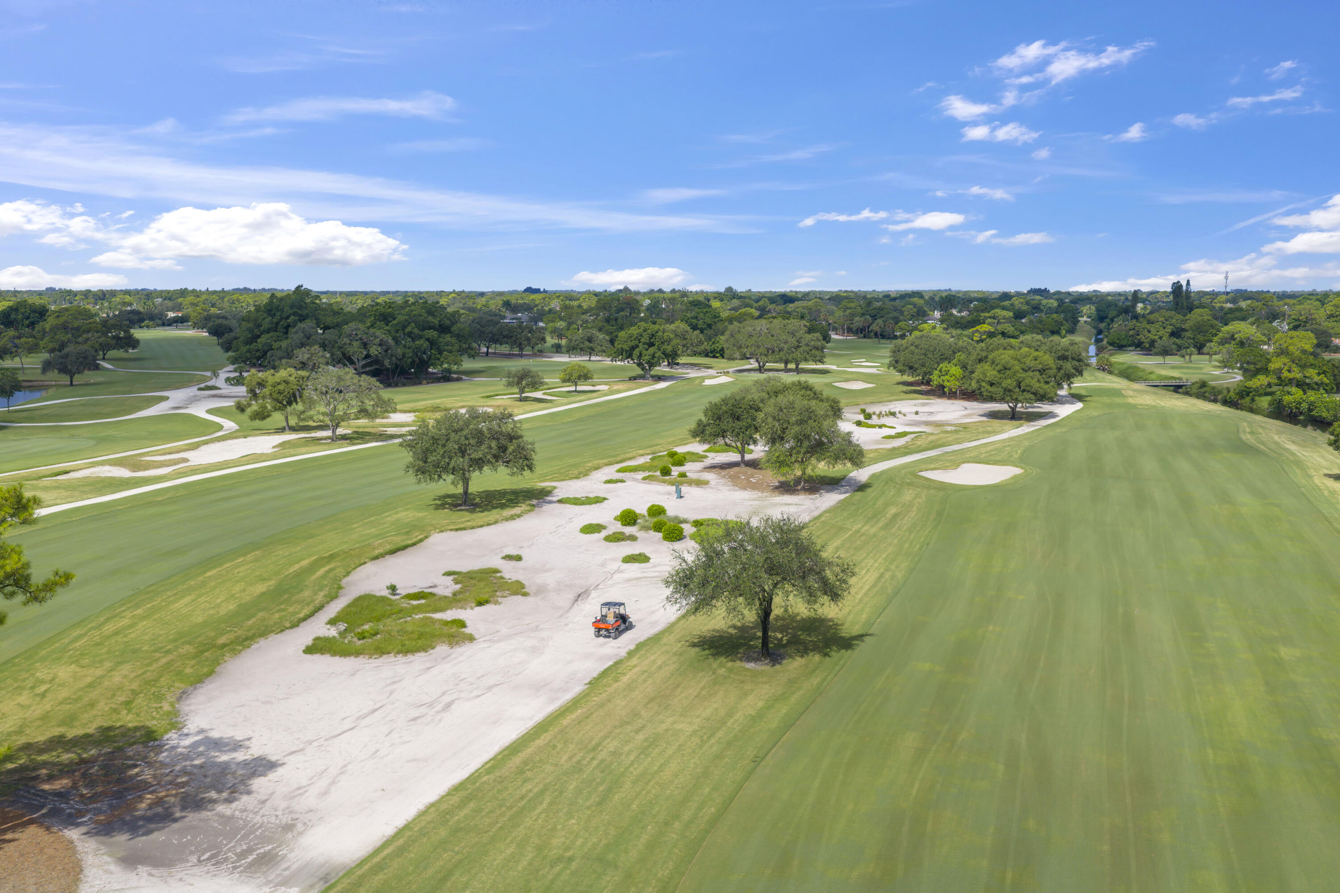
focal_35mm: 28
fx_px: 1042
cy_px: 446
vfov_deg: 46.4
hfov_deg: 65.5
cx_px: 670
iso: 100
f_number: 2.8
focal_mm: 14.45
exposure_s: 1/1600
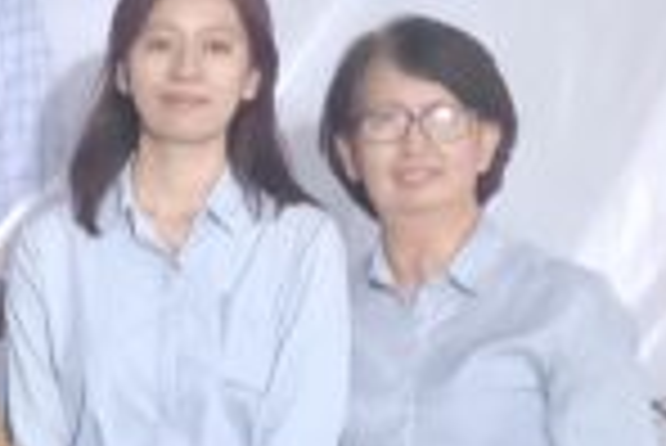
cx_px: -520
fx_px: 3259
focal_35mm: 176
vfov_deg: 7.8
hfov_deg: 10.9
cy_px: 392
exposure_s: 1/16.7
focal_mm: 4.7
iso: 6400
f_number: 1.7
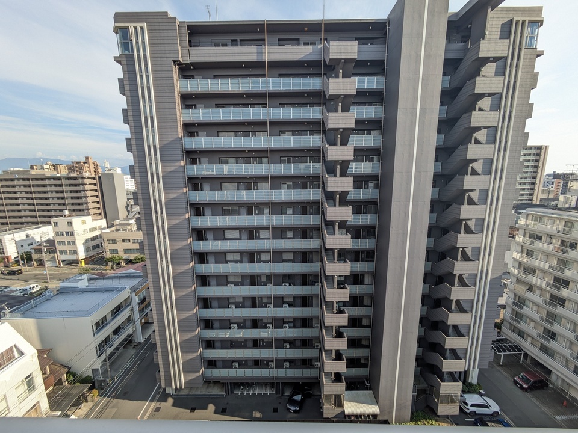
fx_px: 234
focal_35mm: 14
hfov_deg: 102.1
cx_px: 289
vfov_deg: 85.7
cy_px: 216
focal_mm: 1.83
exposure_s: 1/816
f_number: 2.2
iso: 49
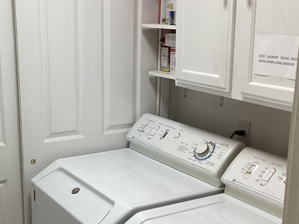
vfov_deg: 25.6
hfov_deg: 33.2
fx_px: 492
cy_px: 133
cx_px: 81
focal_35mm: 57
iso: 80
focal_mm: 3.3
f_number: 2.4
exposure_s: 1/60
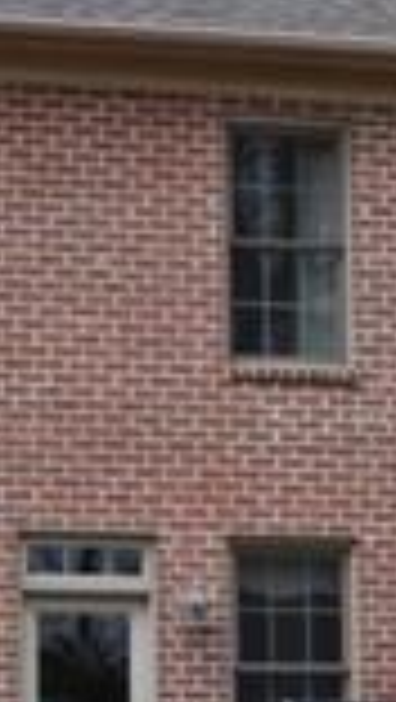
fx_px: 3129
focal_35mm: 168
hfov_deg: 7.2
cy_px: 646
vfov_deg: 12.7
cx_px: 495
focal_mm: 26
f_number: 6.3
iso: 100
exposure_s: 1/160
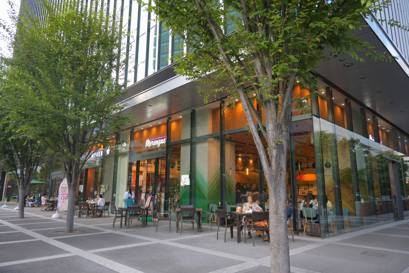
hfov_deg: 73.7
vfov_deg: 53.1
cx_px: 204
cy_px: 136
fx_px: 273
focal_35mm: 24
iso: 110
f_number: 4
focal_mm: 16
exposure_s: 1/25
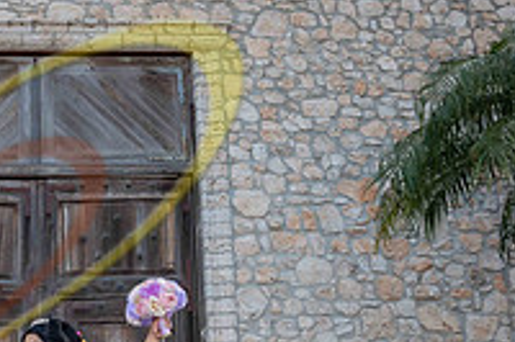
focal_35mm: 58
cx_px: 39
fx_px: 829
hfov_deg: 32.6
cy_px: 346
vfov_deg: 22.4
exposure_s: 1/640
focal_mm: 20
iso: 125
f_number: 2.8
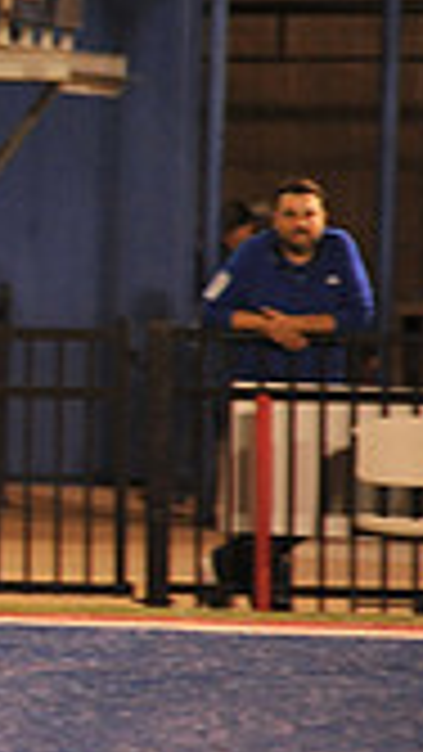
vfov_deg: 3.0
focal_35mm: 729
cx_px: -832
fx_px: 14529
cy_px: 284
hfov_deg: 1.7
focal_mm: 200
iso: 2000
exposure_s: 1/200
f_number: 2.8
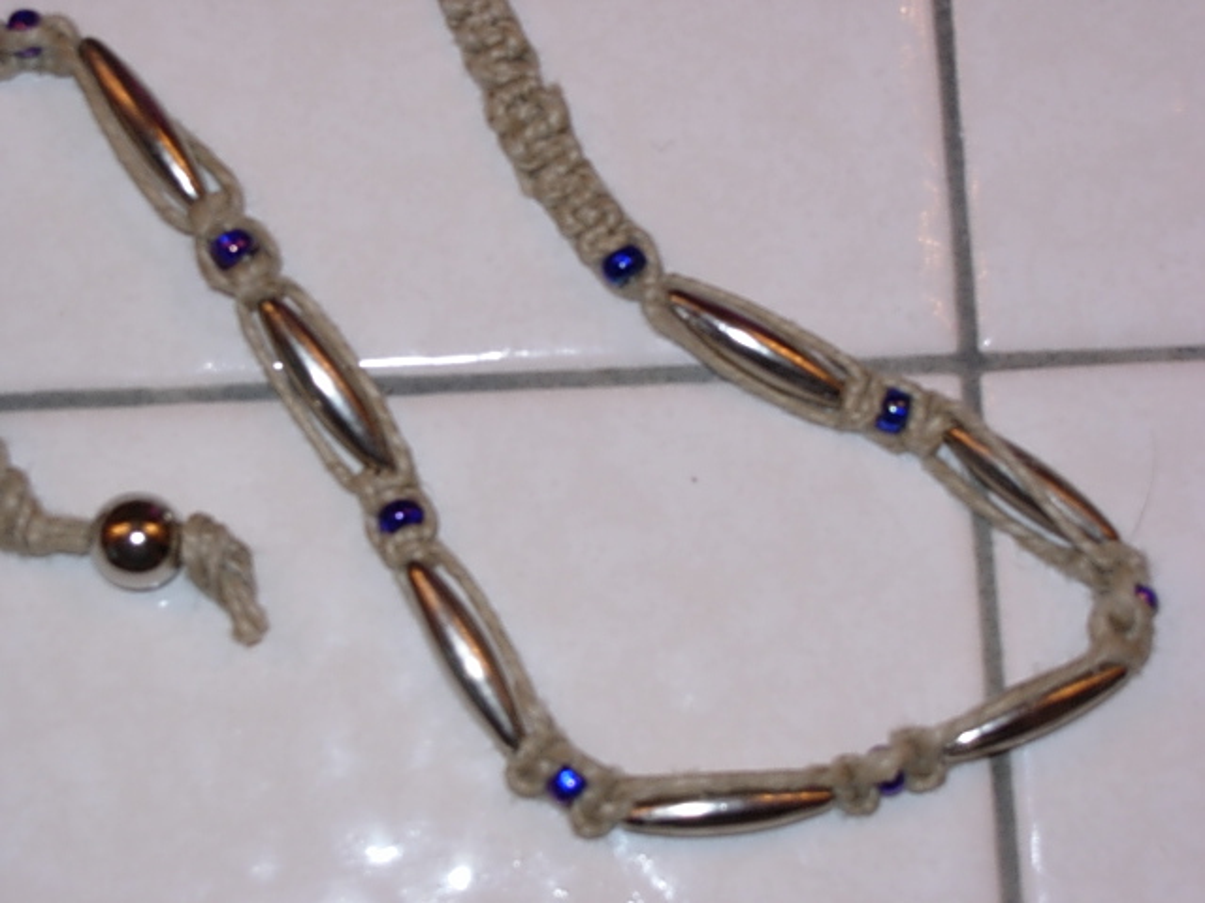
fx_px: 3934
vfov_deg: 13.1
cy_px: 452
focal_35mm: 113
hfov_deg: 17.4
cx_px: 602
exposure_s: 1/32
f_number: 8.2
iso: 79
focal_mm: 23.4
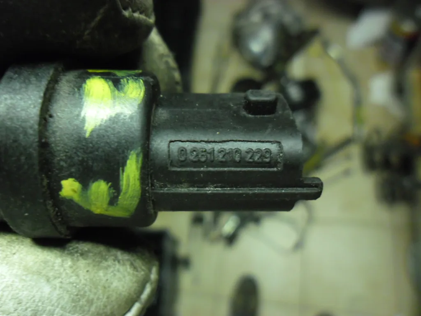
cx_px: 210
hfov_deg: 65.3
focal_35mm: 27
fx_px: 328
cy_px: 158
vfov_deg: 51.4
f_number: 3.5
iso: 400
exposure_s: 1/22
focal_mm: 4.9
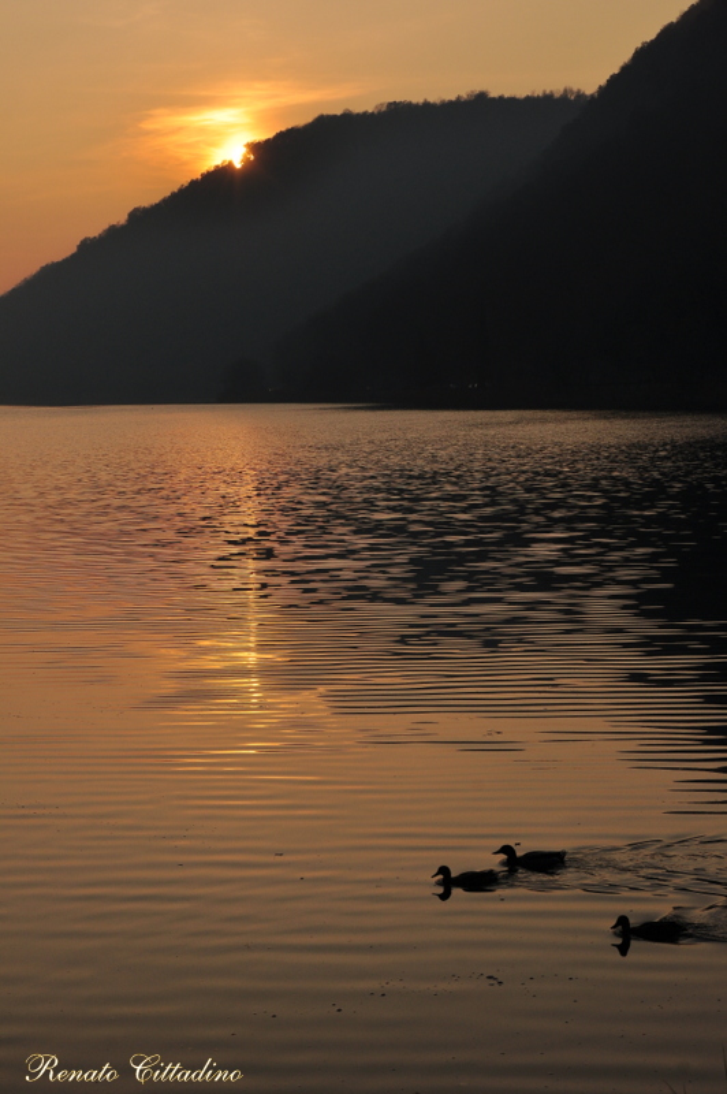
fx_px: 2003
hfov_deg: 20.6
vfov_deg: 30.5
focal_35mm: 66
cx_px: 364
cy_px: 547
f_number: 13
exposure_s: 1/640
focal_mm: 44
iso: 200
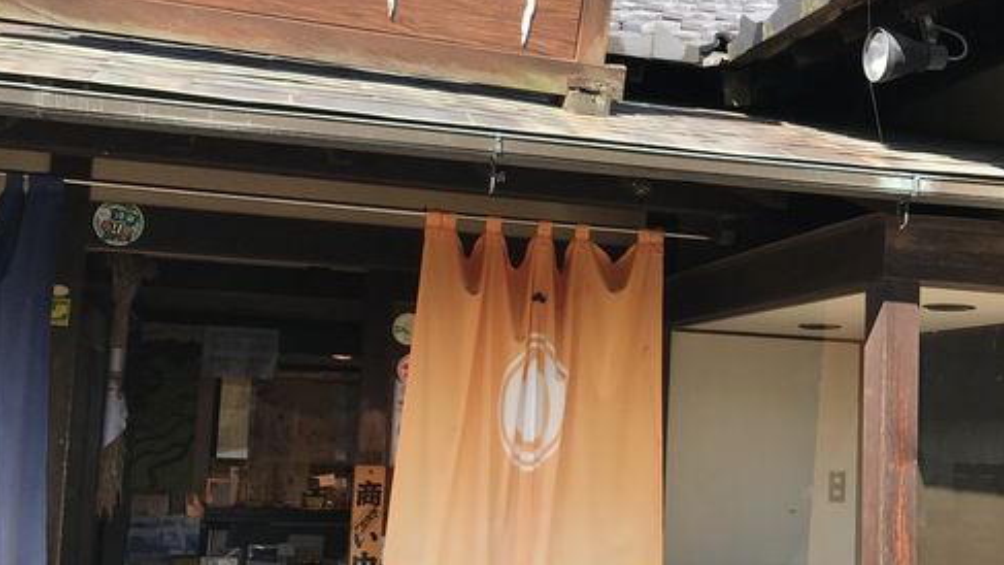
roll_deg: -1.9
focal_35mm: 51
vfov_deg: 23.5
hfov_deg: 39.9
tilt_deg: +6.8
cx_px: 698
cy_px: 323
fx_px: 1358
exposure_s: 1/736
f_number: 1.8
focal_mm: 3.99
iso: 20
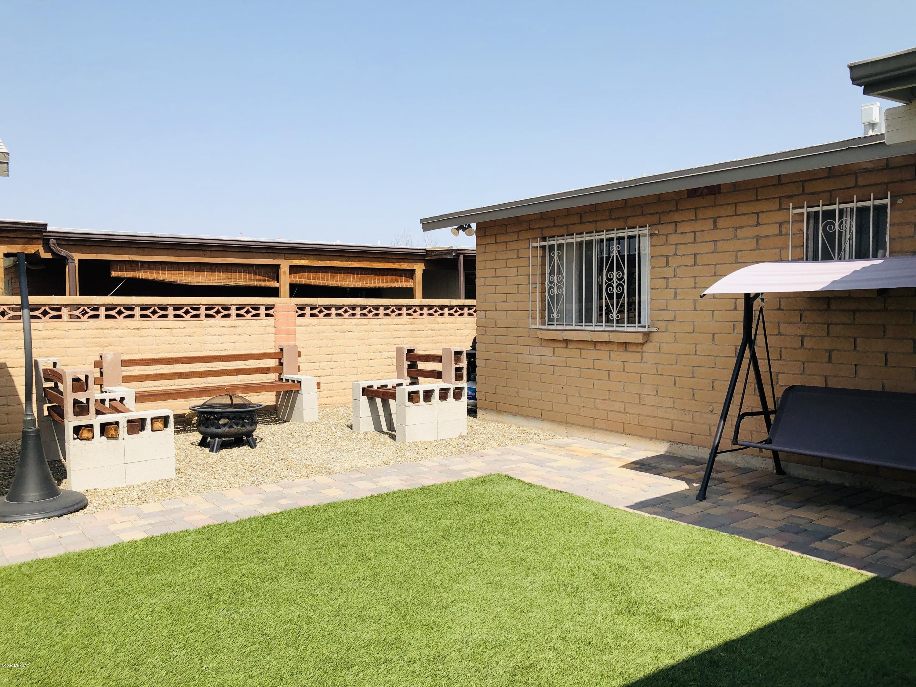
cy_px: 344
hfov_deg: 63.4
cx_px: 458
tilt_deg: -2.2
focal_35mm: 28
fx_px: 741
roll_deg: +0.0
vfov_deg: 49.7
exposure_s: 1/2183
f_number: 1.8
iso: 20
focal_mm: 3.99
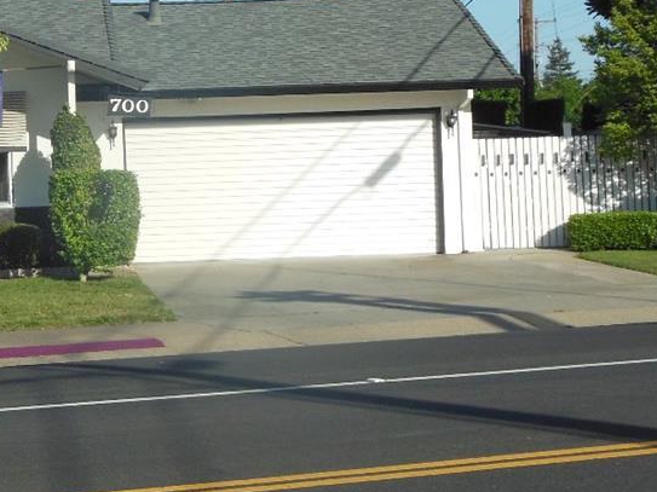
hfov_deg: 18.3
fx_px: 1992
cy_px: 93
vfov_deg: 14.0
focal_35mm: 105
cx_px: 28
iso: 125
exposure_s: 1/1500
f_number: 7.2
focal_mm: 6.8
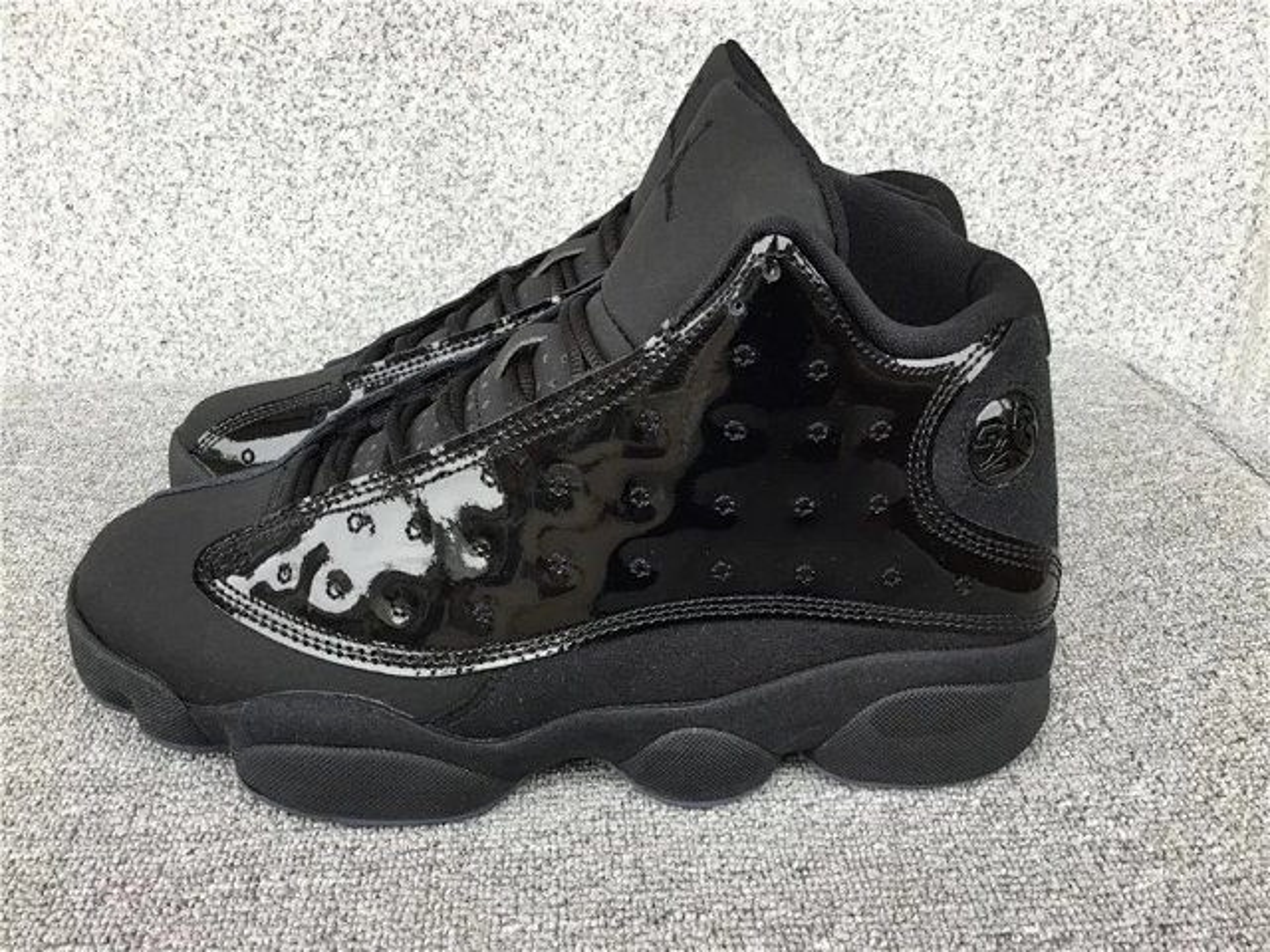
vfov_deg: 45.4
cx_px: 635
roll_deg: +1.4
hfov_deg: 58.4
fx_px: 1137
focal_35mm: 31
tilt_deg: -26.1
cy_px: 476
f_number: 2.4
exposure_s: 1/100
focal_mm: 3.3
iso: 50
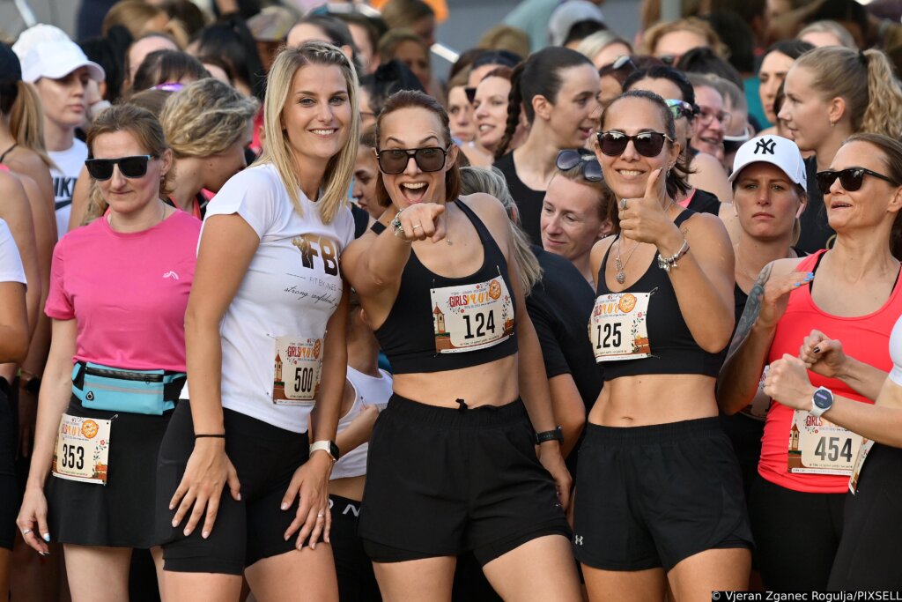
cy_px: 301
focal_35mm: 210
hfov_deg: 9.8
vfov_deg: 6.5
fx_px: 5262
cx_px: 451
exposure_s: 1/800
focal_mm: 140
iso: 360
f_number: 5
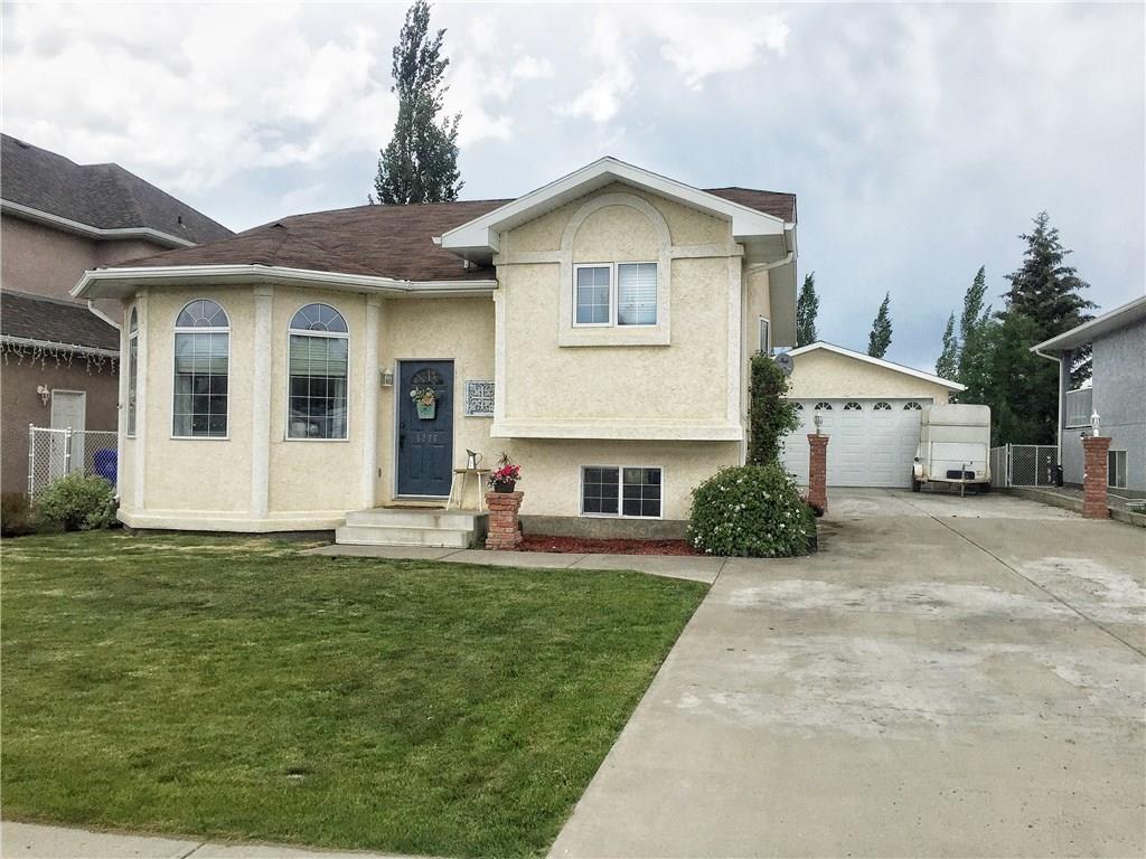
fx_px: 960
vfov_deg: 48.2
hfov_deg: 61.7
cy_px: 430
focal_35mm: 29
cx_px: 573
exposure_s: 1/1522
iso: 32
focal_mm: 4.15
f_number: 2.2
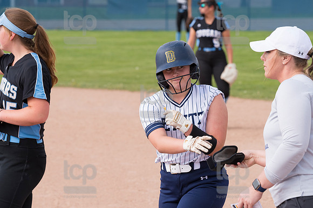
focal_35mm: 202
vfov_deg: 6.8
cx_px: 156
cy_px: 104
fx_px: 1755
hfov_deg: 10.2
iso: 400
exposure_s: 1/1600
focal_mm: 135
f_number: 5.6
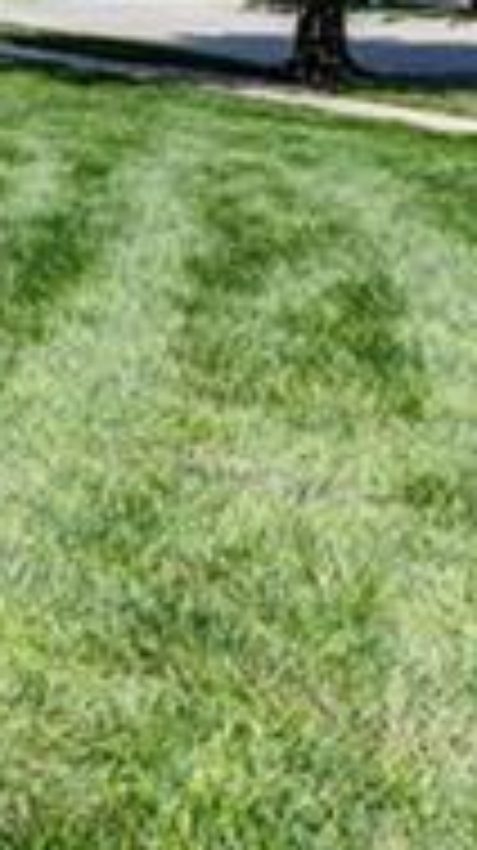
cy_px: 81
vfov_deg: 22.8
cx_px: -1390
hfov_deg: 8.2
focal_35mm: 91
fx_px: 2051
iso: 100
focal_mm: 16
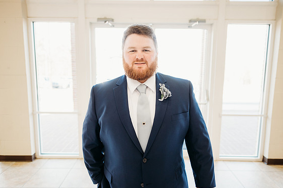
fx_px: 196
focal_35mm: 25
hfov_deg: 71.5
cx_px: 142
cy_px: 93
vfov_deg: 51.3
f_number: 1.8
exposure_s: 1/160
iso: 320
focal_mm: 24
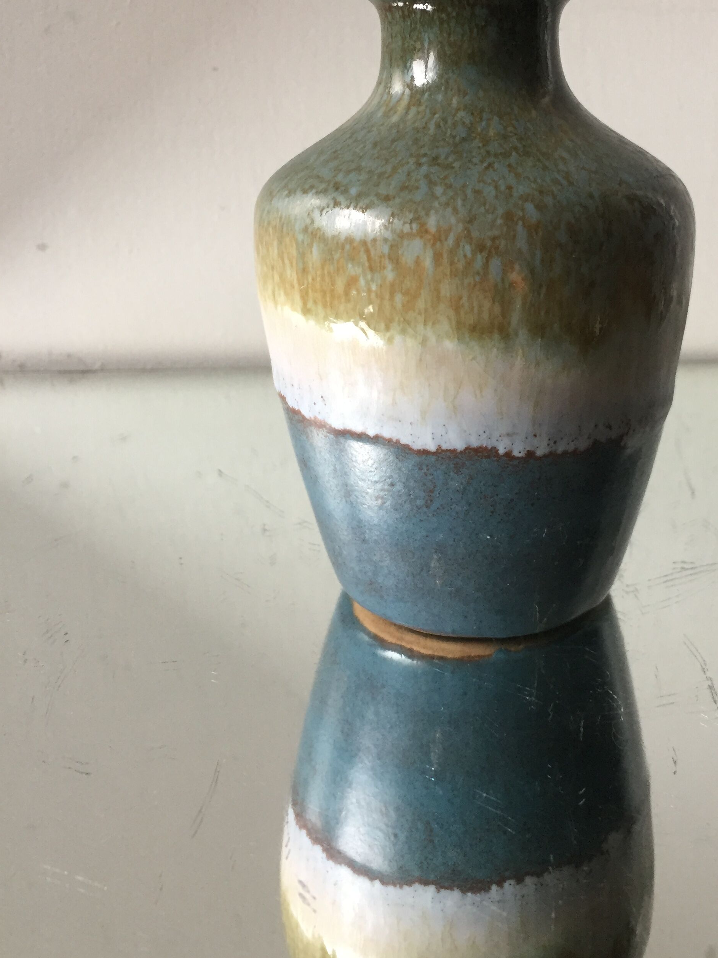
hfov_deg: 37.4
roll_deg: +0.0
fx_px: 1051
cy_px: 387
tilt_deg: -16.8
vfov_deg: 48.7
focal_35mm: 38
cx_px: 463
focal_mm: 4.15
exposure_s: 1/33
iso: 160
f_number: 2.2
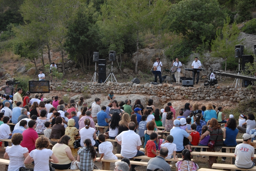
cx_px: 128
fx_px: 480
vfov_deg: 20.2
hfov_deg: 29.8
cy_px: 86
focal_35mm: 68
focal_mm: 45
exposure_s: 1/125
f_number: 5.6
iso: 160
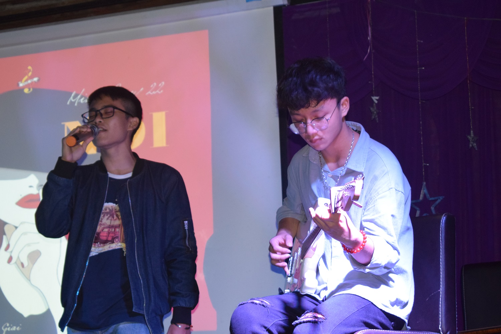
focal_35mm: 82
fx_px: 1148
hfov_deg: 24.6
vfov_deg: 16.6
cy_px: 167
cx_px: 250
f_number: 5.6
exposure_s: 1/60
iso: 2500
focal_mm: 55
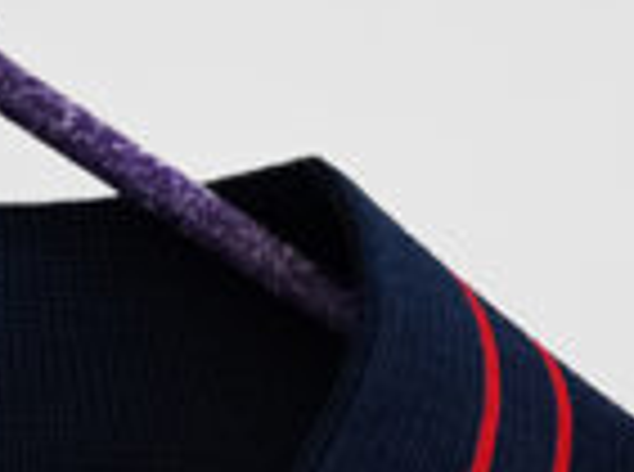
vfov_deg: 12.6
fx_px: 2028
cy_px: 697
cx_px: 1138
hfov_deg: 15.3
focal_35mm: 111
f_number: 1.8
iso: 64
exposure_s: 1/100
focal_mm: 5.58
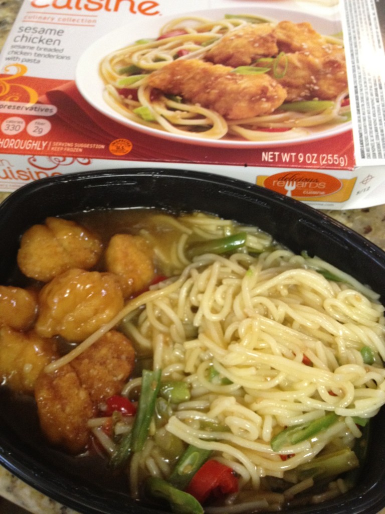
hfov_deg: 40.7
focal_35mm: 35
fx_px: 519
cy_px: 257
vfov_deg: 52.6
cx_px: 192
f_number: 2.4
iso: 250
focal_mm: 4.28
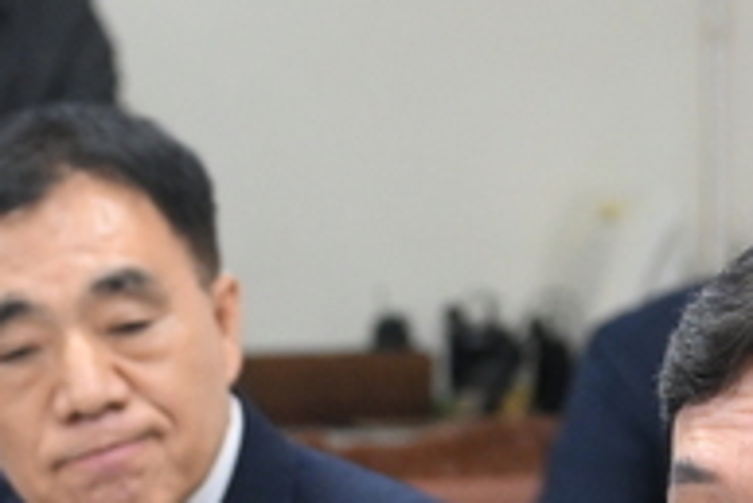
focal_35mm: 381
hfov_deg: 5.4
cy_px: 708
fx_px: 7975
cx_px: 386
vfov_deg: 3.6
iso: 2500
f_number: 4
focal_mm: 78
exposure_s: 1/250
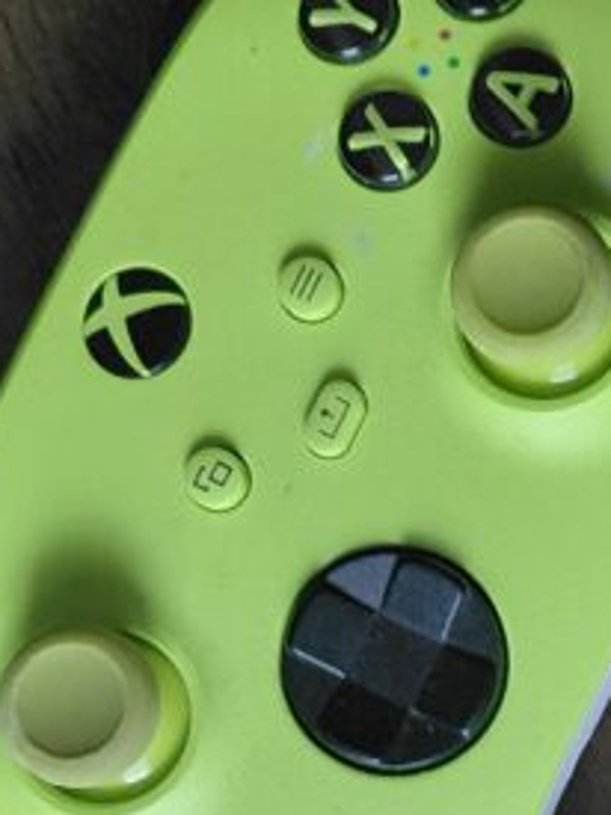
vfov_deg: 20.5
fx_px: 2190
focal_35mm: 93
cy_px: 806
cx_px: 626
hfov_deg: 15.6
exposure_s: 1/40
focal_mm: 4.69
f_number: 1.8
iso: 320
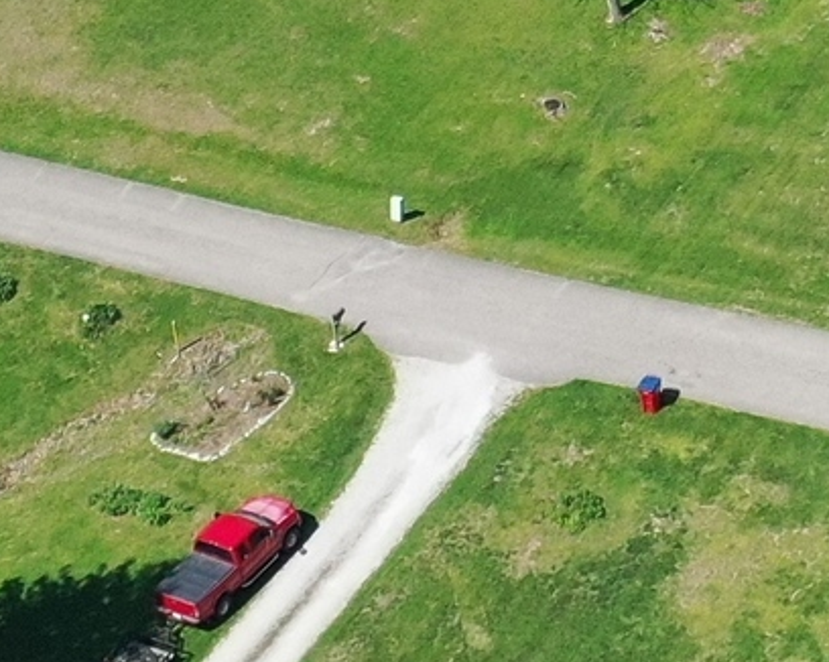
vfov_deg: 7.7
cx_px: 1258
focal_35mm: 198
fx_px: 4856
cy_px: -229
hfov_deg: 9.5
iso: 400
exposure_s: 1/3200
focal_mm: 10.26
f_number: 3.5
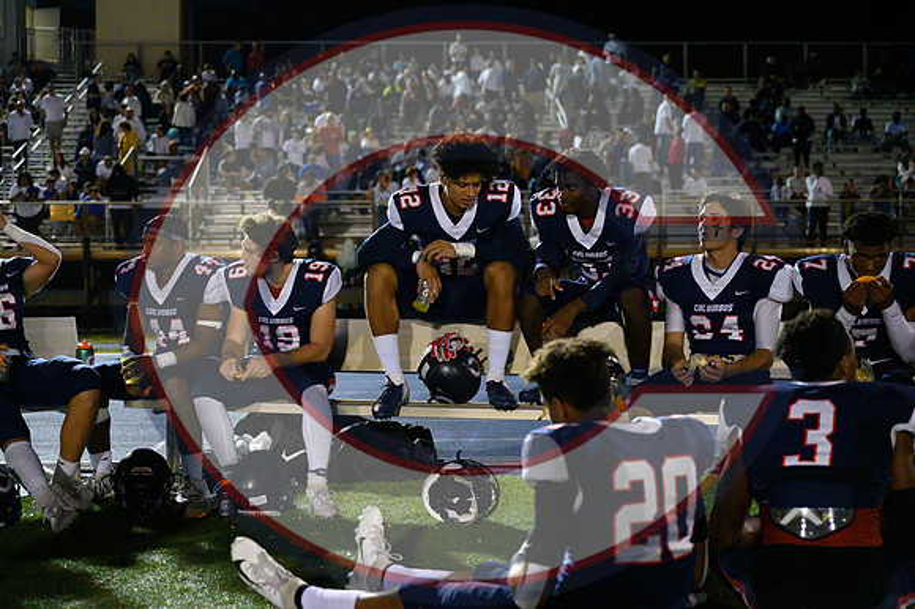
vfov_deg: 25.0
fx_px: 1372
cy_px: 304
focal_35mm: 54
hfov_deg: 36.9
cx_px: 458
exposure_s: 1/3200
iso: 18000
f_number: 2.8
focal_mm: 54
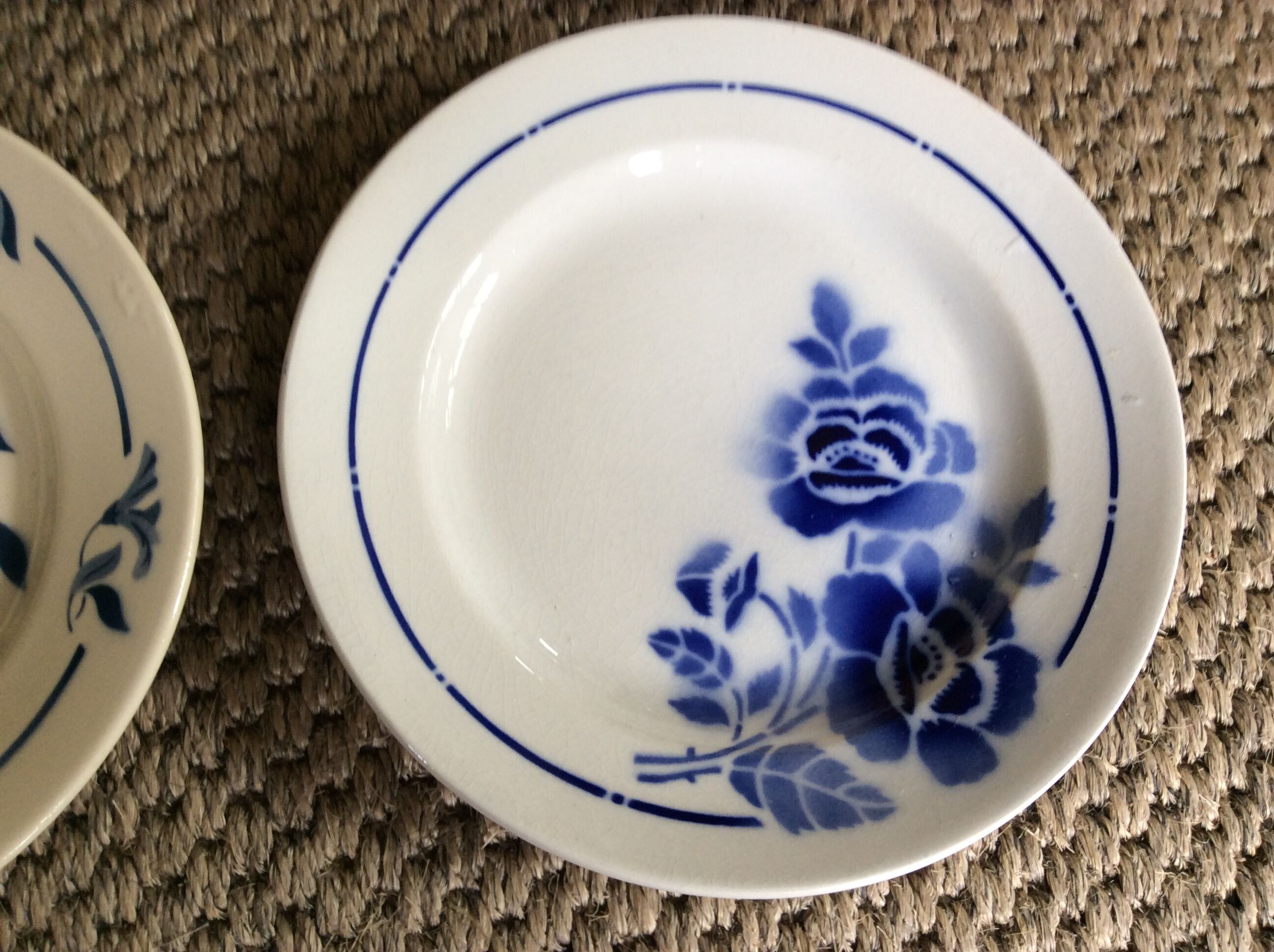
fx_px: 1176
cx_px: 637
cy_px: 476
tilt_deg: -75.2
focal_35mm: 32
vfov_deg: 44.1
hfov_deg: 56.9
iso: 40
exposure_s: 1/25
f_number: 2.4
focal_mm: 3.3
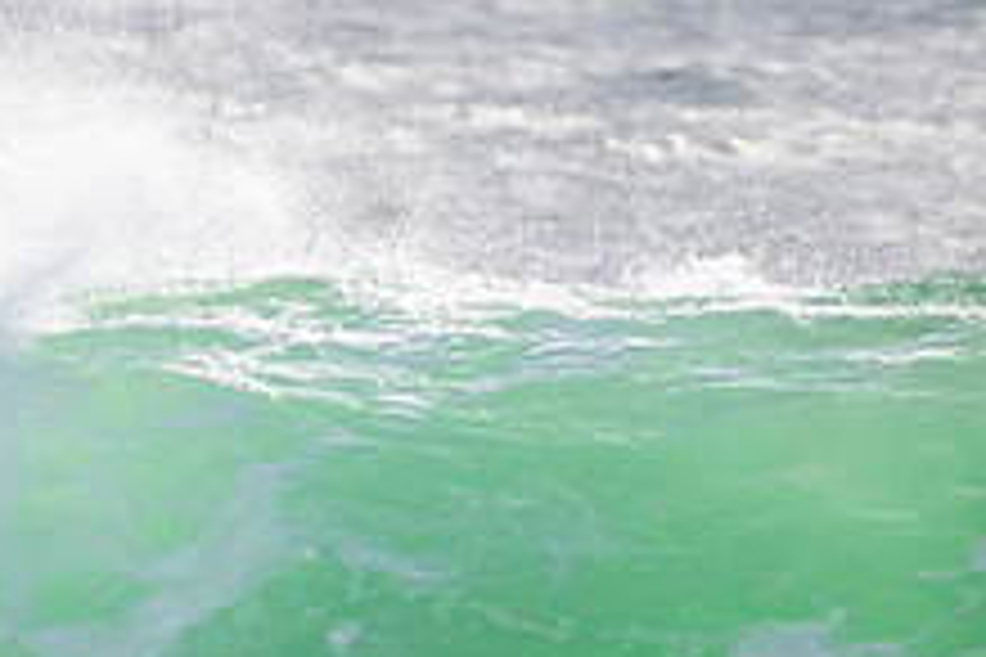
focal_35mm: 2731
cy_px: 504
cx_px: -92
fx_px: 74793
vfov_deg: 0.5
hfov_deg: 0.8
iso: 560
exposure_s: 1/2000
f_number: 11
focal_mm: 800
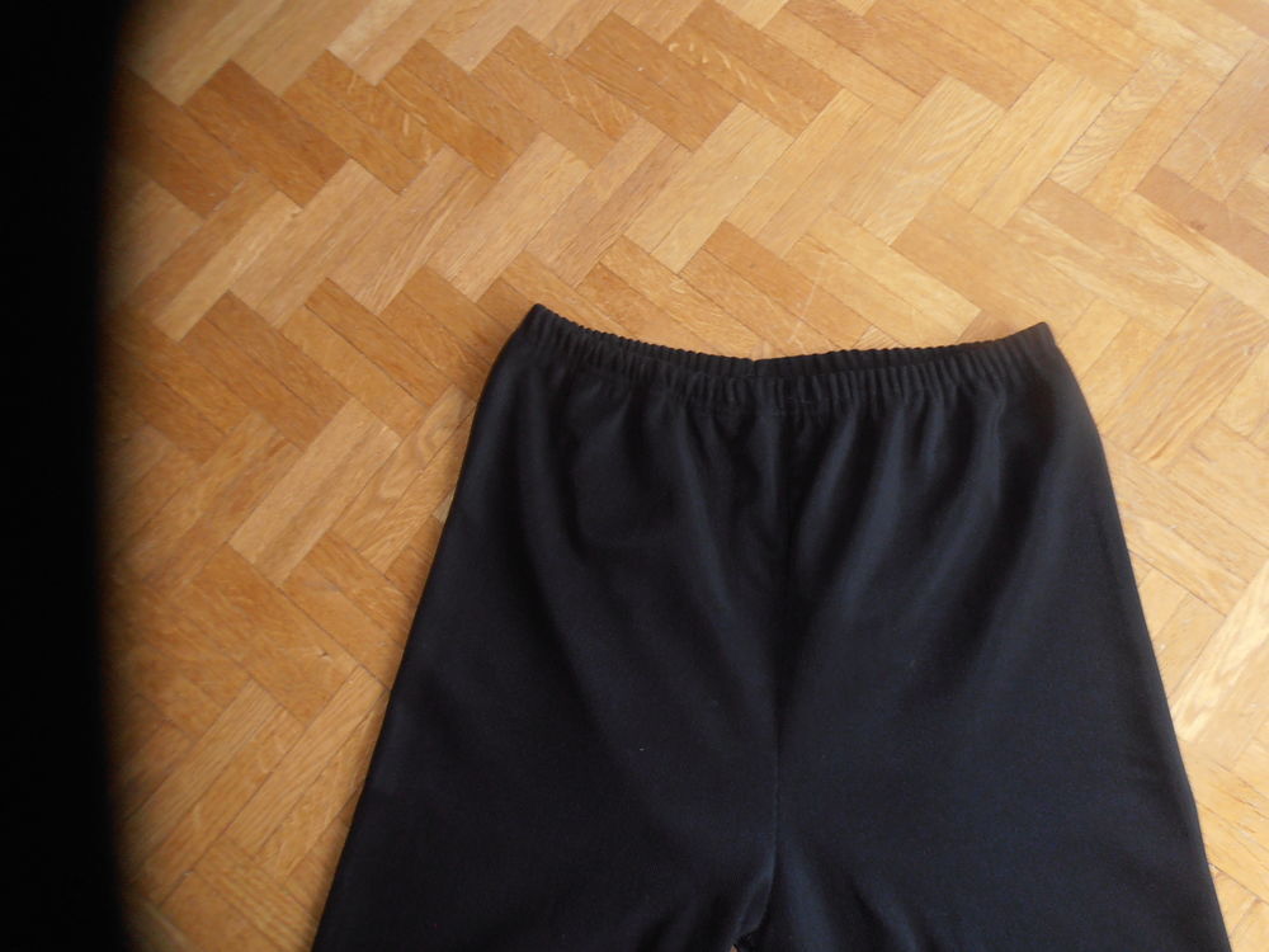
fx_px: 880
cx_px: 634
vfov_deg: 56.8
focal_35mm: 24
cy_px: 476
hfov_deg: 71.6
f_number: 3
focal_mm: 4.2
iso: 125
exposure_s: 1/30
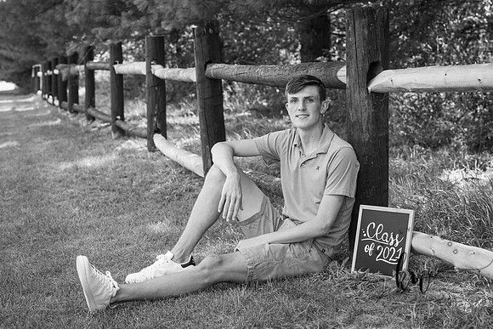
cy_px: 164
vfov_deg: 16.7
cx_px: 246
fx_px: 1123
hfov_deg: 24.8
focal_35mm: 82
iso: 500
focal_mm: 82
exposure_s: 1/200
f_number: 6.3
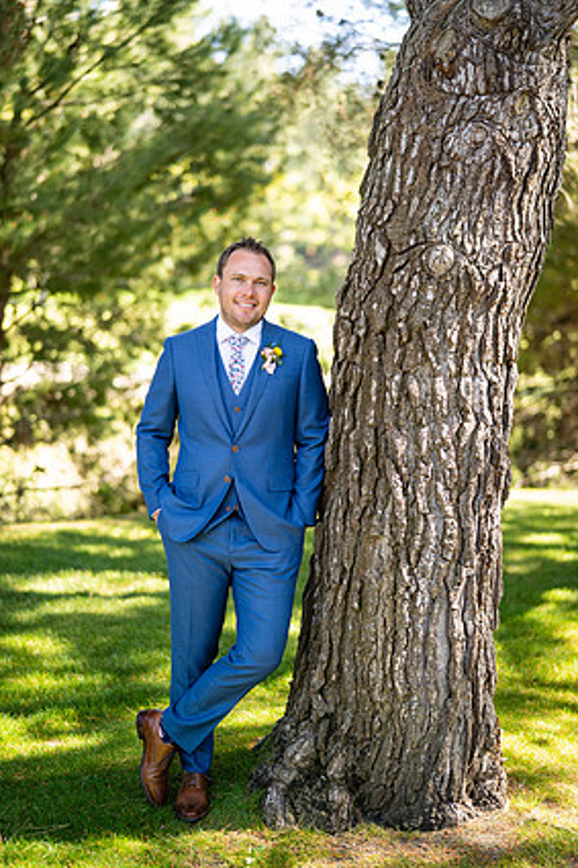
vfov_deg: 37.5
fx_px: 1277
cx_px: 280
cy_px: 417
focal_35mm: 53
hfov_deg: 25.5
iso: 200
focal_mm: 50
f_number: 1.4
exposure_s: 1/1000
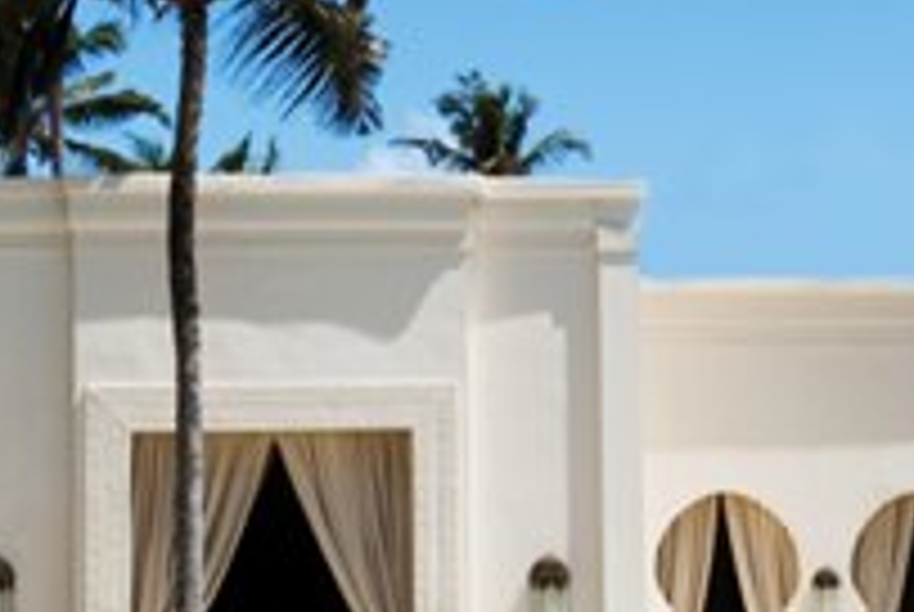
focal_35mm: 140
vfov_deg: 9.8
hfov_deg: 14.6
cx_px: 275
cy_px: 353
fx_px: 3560
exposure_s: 1/80
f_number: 22
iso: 200
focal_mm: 38
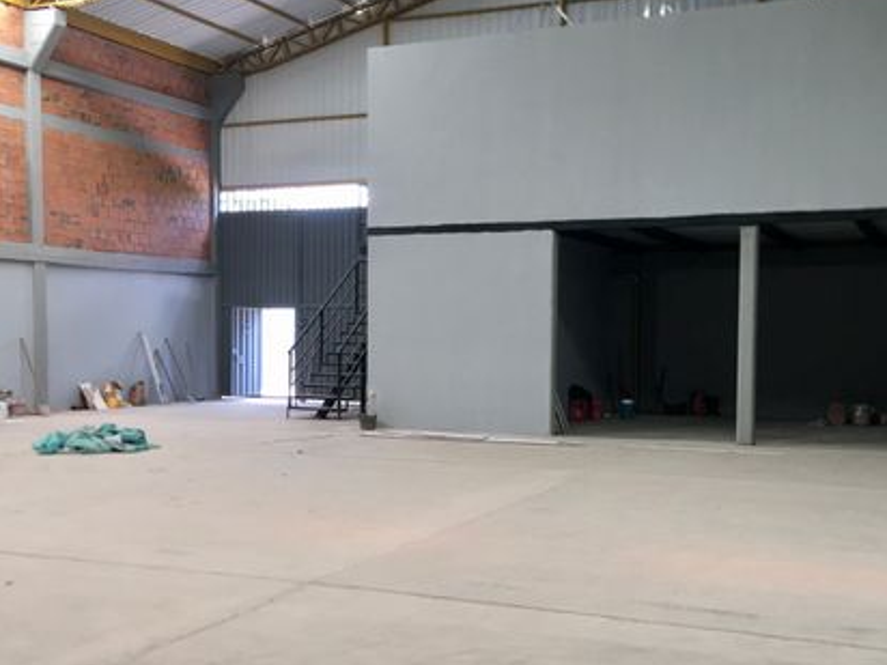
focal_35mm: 47
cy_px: 342
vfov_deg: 30.9
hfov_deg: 40.4
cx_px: 440
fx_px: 1204
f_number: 2.2
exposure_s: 1/30
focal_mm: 4.15
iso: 25
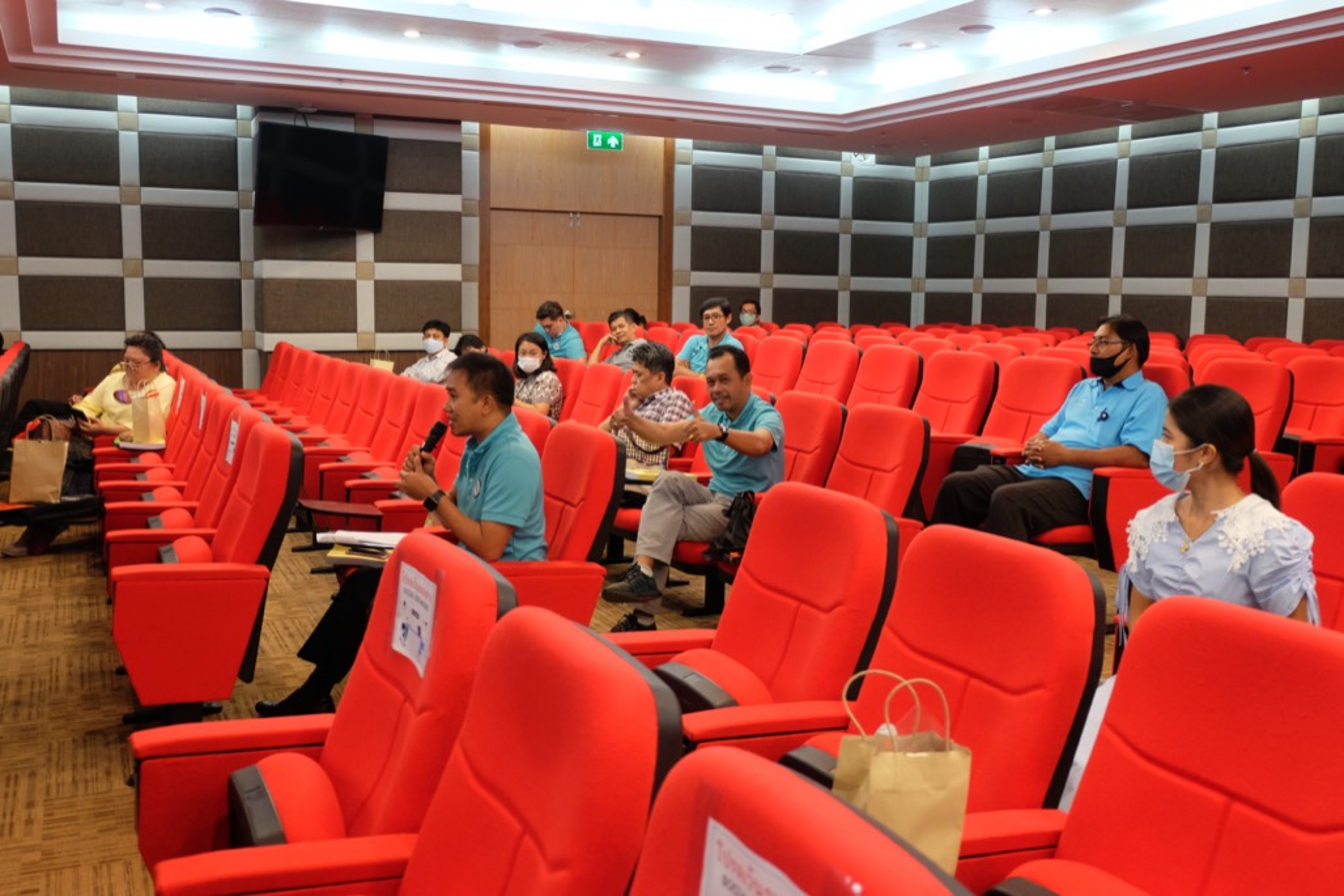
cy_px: 448
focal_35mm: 35
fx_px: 1306
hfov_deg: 54.4
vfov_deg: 37.8
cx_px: 672
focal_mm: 23.2
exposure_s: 1/34
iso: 800
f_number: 4.2
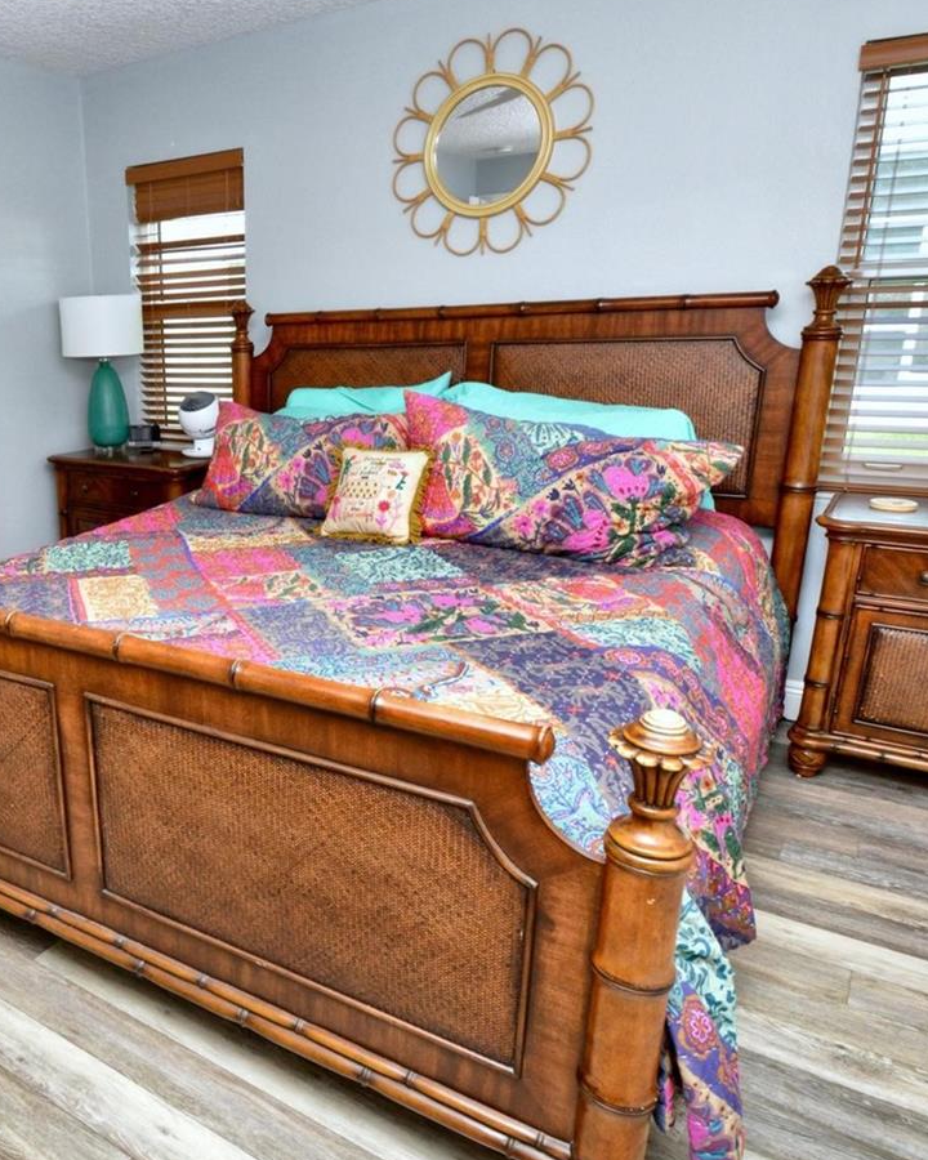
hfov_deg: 52.7
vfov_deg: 68.1
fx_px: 858
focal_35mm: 25
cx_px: 170
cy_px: 604
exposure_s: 1/60
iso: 800
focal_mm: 10
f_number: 8
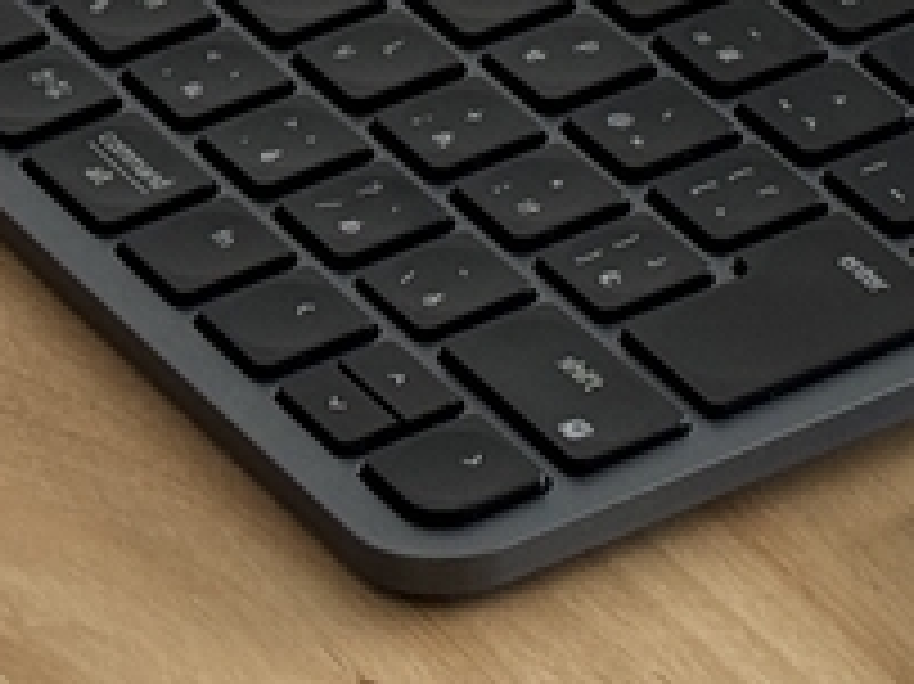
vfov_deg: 5.2
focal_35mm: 284
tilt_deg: -27.0
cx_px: 545
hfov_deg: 7.0
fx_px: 7494
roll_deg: -0.2
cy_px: -423
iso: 64
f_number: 1.78
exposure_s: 1/121
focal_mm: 6.76
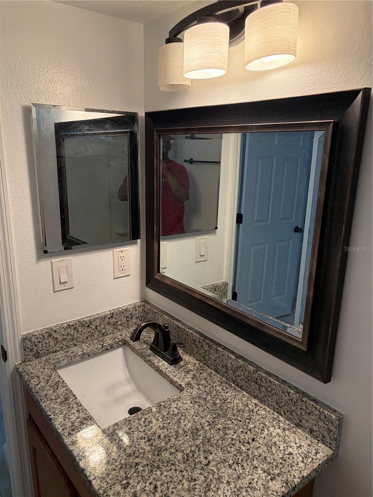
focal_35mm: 26
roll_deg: -0.1
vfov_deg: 67.3
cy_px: 248
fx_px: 374
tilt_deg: -13.6
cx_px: 186
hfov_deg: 53.1
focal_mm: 5.96
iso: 160
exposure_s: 1/120
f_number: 1.6
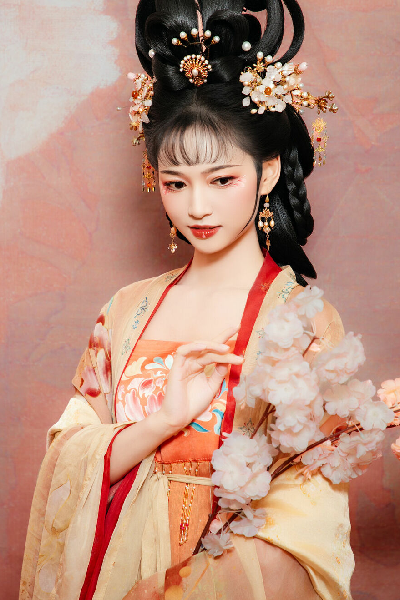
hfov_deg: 11.1
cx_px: 220
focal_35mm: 123
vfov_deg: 16.7
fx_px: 2050
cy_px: 267
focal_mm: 105
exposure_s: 1/160
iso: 100
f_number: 5
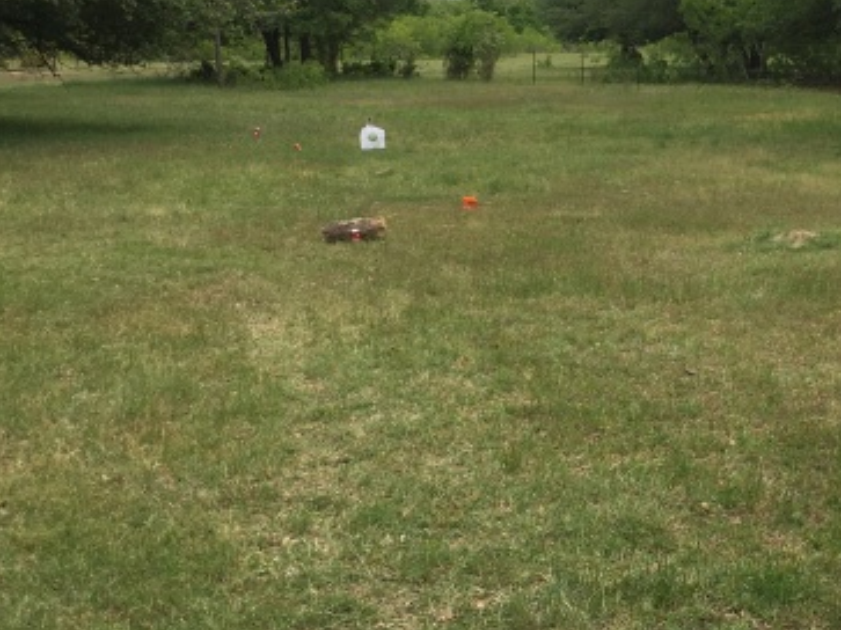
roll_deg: +1.7
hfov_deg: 28.9
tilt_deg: -9.5
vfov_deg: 22.9
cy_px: 271
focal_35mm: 64
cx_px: 783
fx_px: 1554
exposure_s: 1/855
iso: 25
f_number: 2.2
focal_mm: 4.15
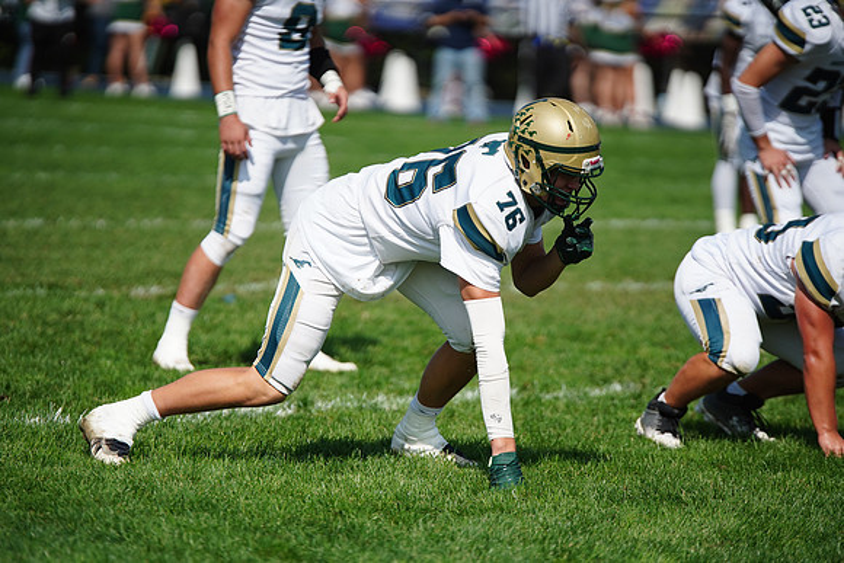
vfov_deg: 4.6
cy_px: 282
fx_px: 7035
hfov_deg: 6.9
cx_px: 422
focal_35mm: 300
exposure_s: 1/8000
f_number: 2.8
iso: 400
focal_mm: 300
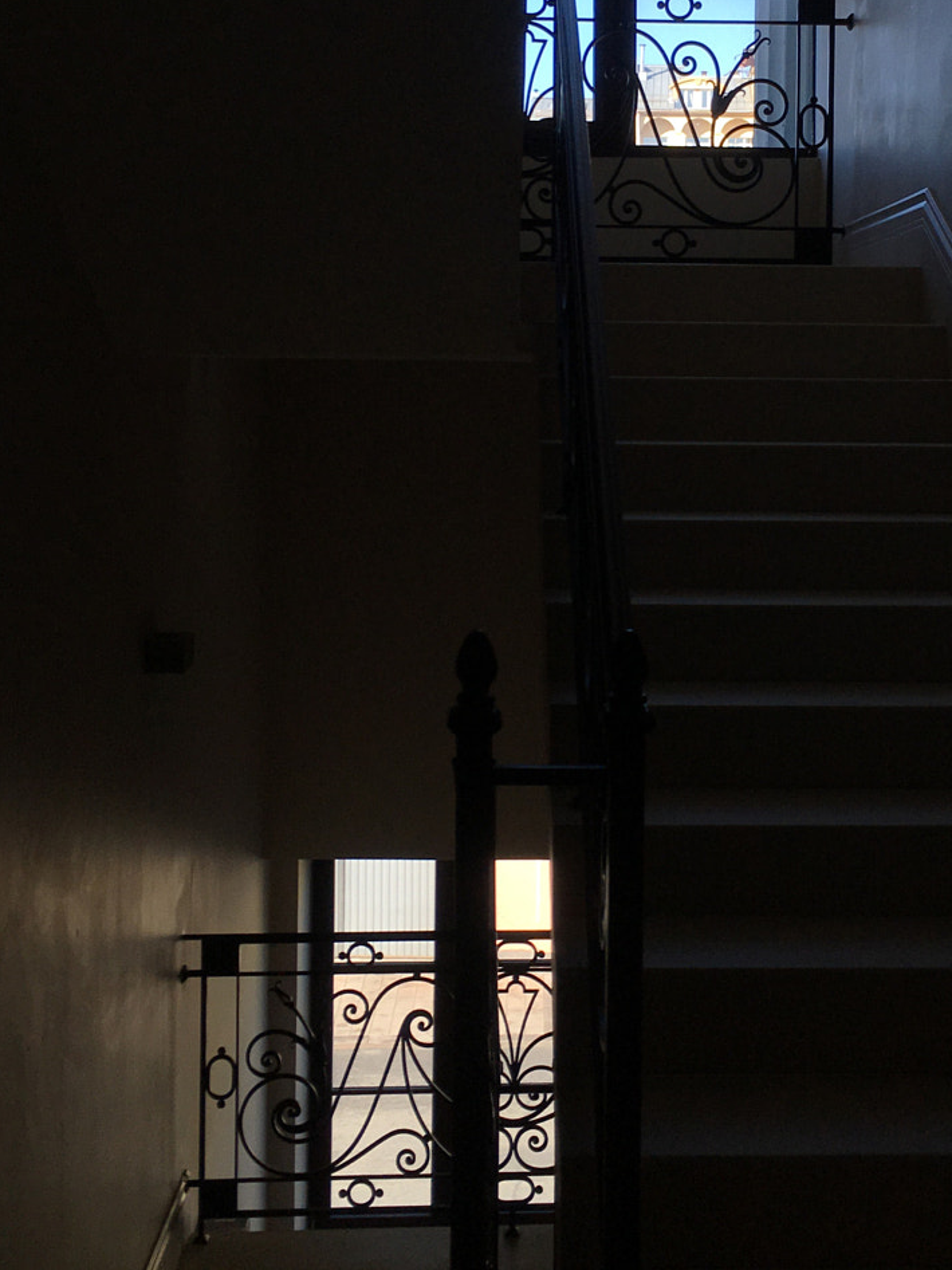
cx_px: 619
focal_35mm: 49
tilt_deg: -2.7
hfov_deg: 29.5
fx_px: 1797
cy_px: 433
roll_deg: -0.3
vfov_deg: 38.5
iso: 25
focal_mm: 4.15
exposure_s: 1/377
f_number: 2.2
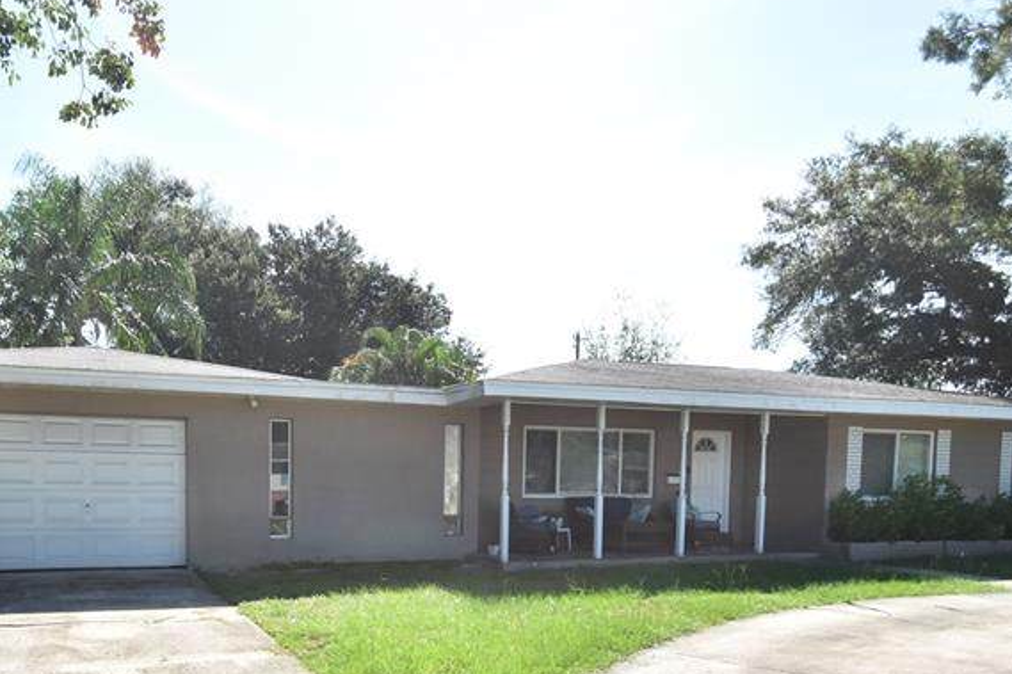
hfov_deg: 66.2
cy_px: 521
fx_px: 759
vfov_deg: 45.9
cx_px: 368
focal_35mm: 27
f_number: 3.5
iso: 800
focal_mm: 10
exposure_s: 1/4000
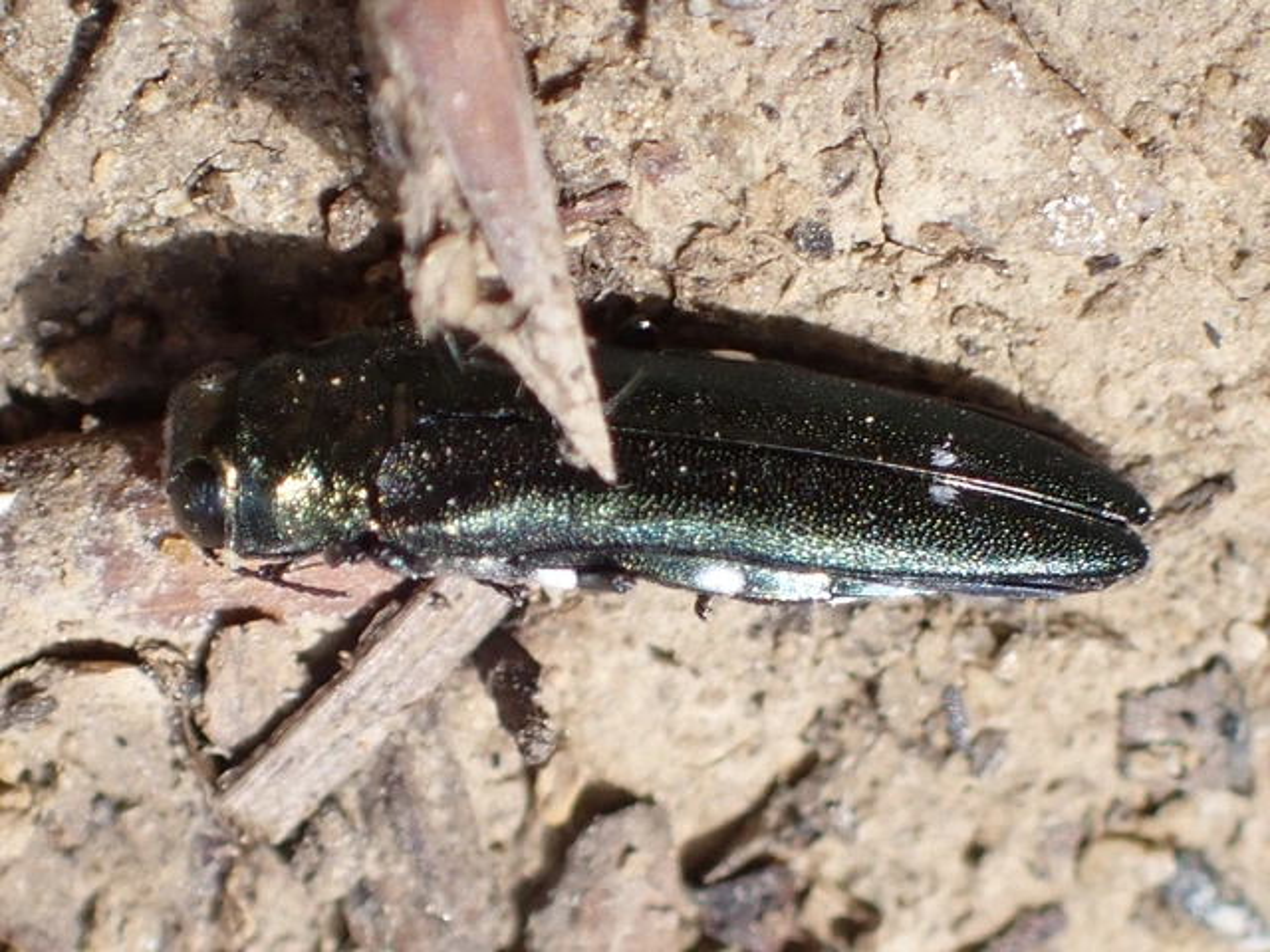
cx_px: 635
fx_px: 3669
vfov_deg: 14.8
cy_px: 476
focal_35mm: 100
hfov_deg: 19.6
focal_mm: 18
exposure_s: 1/400
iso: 200
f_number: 4.9
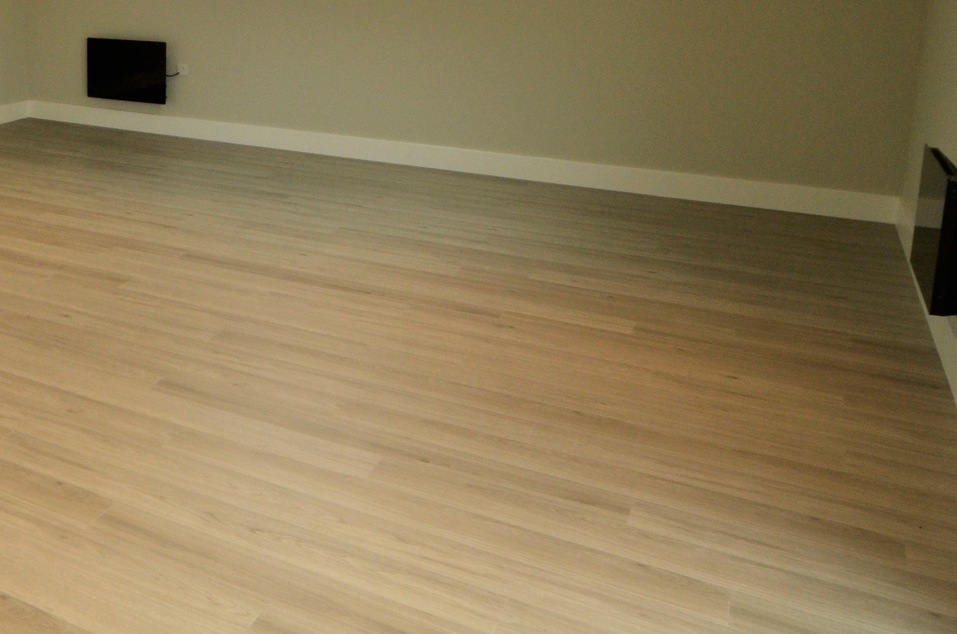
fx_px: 955
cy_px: 97
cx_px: 40
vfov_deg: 35.1
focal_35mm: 36
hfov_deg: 46.2
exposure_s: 1/60
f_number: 6.3
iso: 560
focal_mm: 12
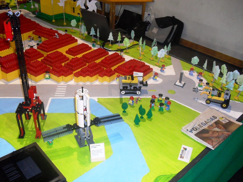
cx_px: 122
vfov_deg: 40.7
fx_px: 246
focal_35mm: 35
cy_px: 91
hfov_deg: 52.6
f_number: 3.2
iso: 200
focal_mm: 6.3
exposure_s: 1/45
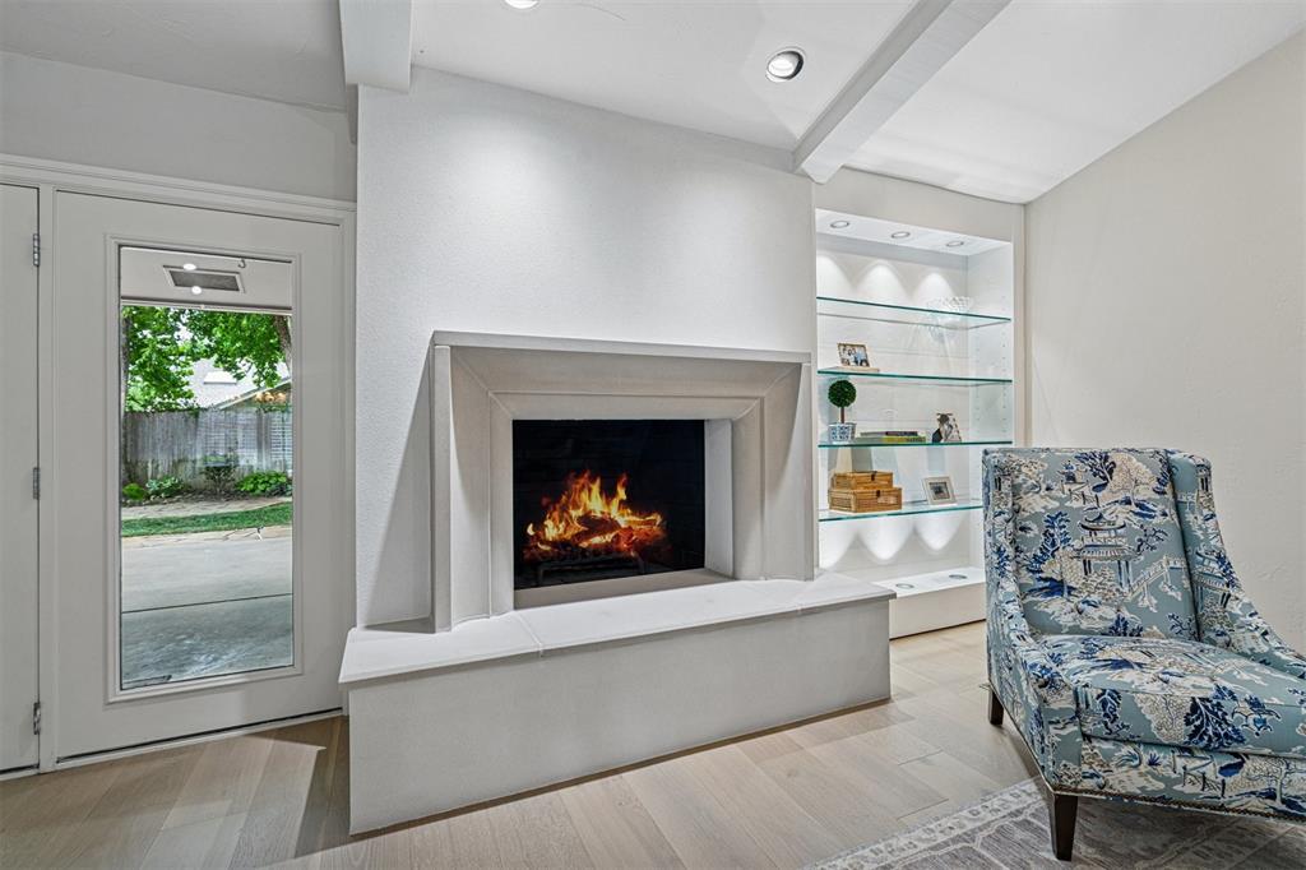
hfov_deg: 96.8
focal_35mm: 16
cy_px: 435
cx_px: 653
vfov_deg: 73.7
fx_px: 580
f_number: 7.1
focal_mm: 16
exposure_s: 1/25
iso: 200
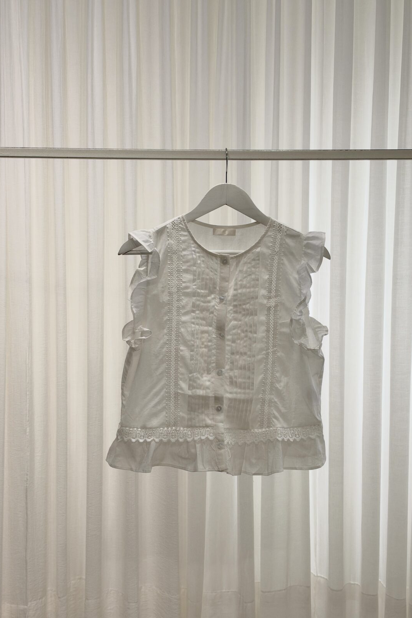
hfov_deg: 27.0
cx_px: 224
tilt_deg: -4.2
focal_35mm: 50
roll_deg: -0.3
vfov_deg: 39.6
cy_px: 309
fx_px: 858
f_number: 1.8
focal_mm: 6.93
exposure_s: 1/240
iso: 64
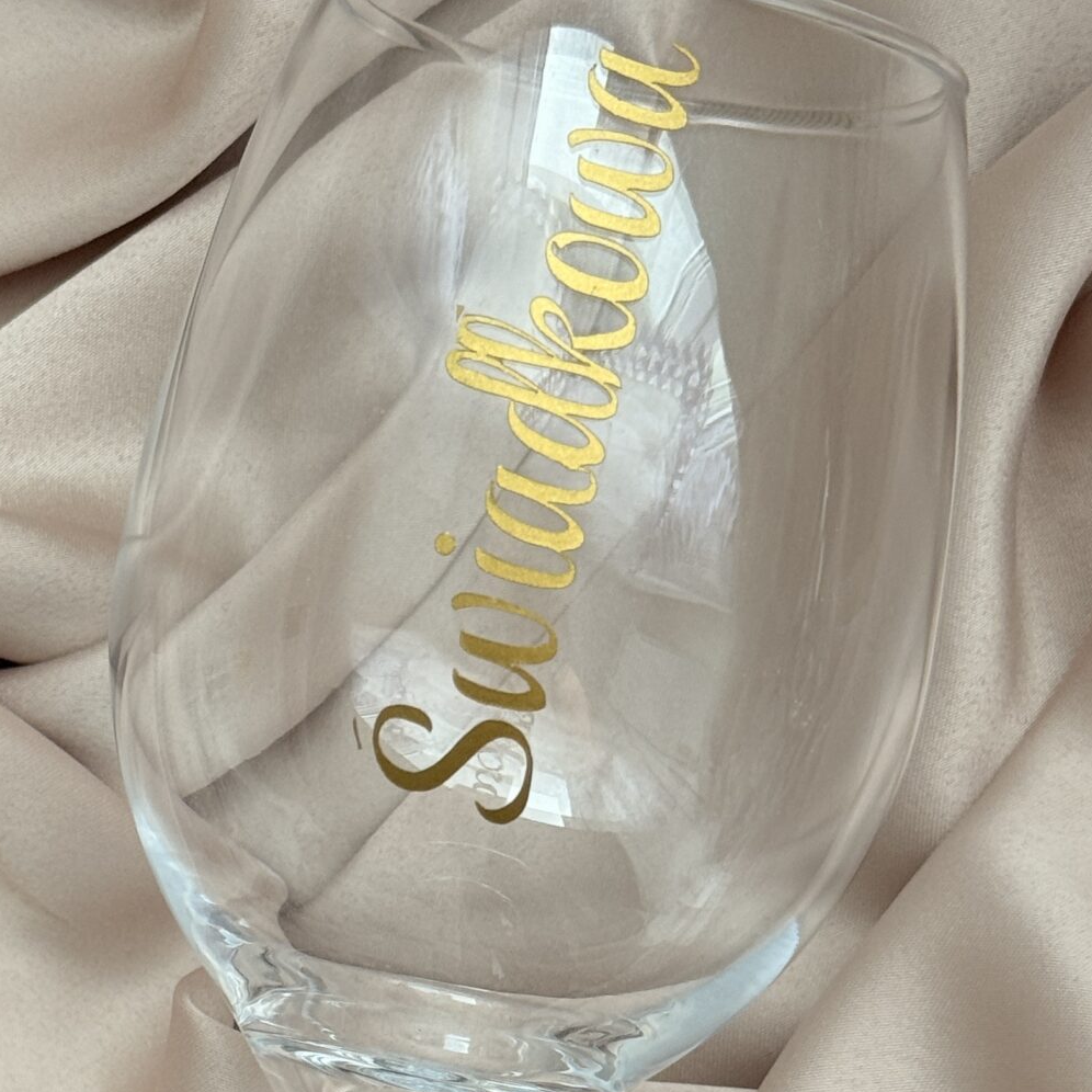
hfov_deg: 16.0
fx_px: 3890
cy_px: 823
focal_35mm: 109
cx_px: 380
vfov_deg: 15.9
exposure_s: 1/94
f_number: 1.78
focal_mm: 6.76
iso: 100
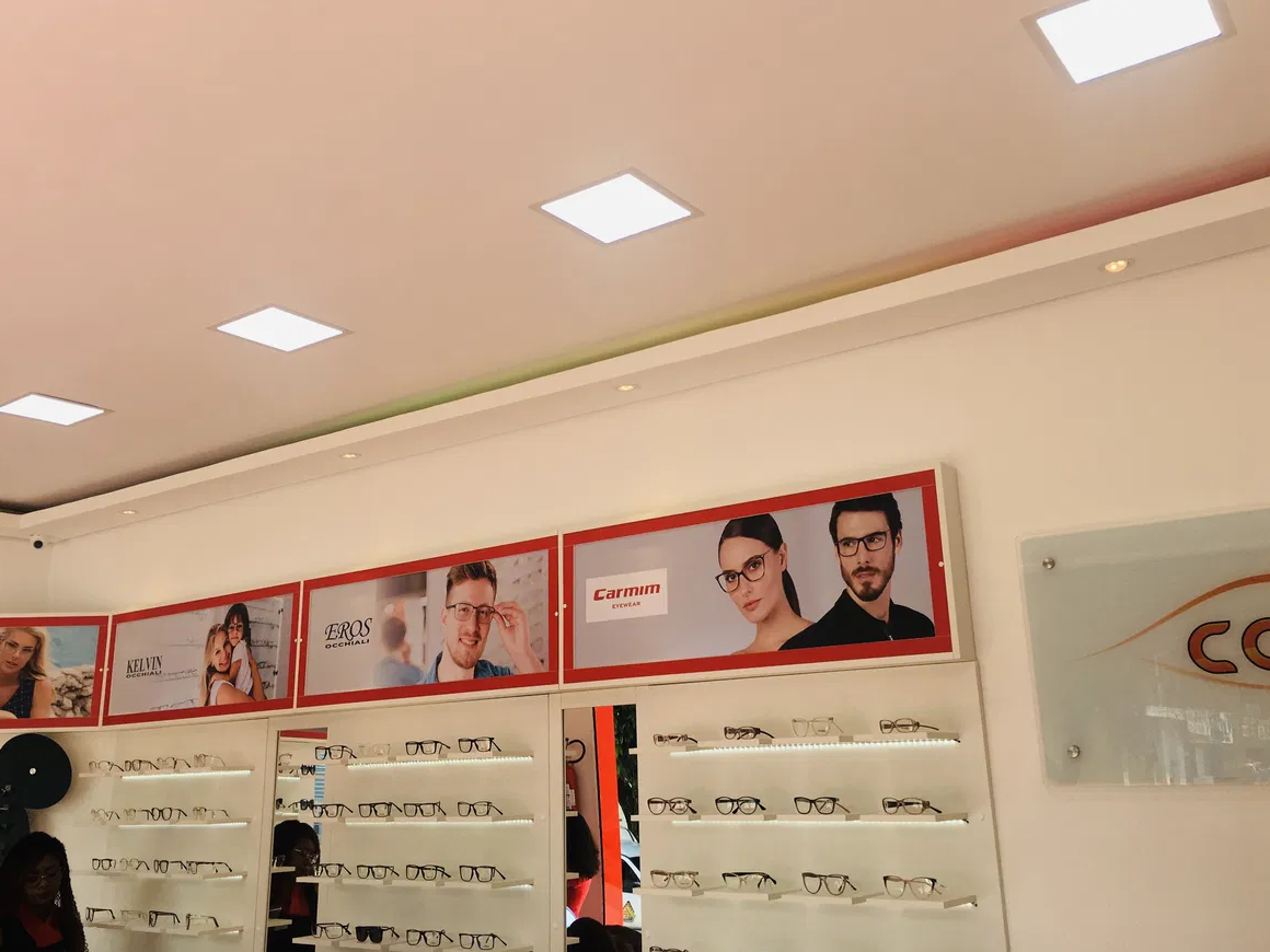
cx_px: 624
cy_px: 436
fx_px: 1174
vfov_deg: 44.1
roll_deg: +0.5
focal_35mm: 32
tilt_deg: +16.6
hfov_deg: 56.8
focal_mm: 4.15
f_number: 2.2
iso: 25
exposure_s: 1/310
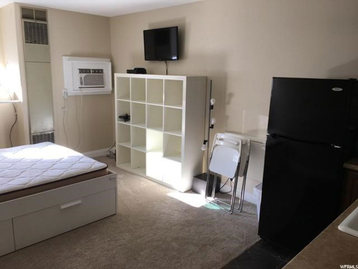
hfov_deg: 61.7
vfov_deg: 48.2
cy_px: 134
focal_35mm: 29
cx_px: 179
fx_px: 300
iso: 25
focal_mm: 4.15
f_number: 2.2
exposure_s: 1/40
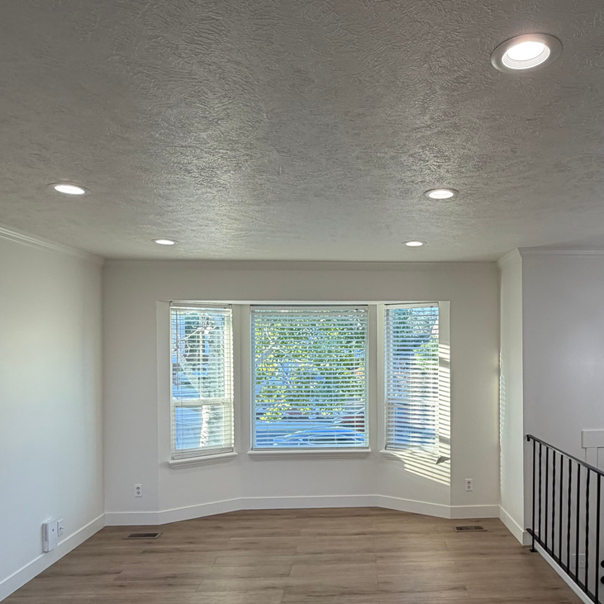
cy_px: 357
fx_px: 513
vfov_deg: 60.5
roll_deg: +1.0
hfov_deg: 60.1
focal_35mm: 26
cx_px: 379
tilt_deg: +0.1
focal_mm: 2.22
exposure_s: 1/120
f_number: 2.2
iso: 125
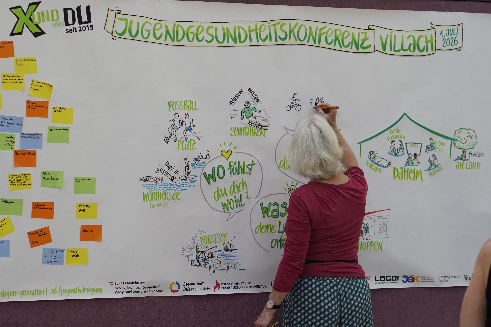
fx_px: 1739
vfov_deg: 10.8
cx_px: 246
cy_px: 164
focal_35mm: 128
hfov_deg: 16.1
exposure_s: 1/200
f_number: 4
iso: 640
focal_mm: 85
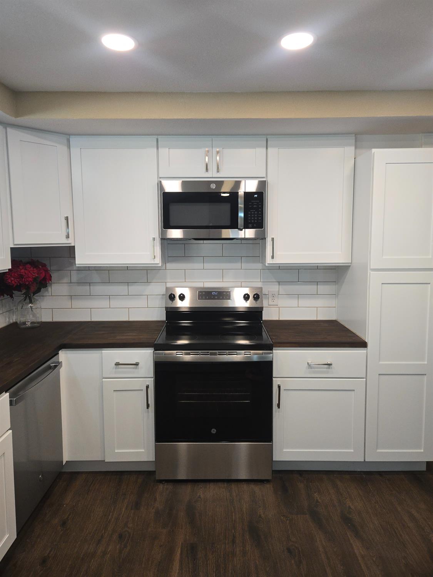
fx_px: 384
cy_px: 288
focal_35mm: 23
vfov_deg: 73.9
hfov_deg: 58.9
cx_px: 216
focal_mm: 5.4
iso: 125
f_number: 1.8
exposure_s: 1/120
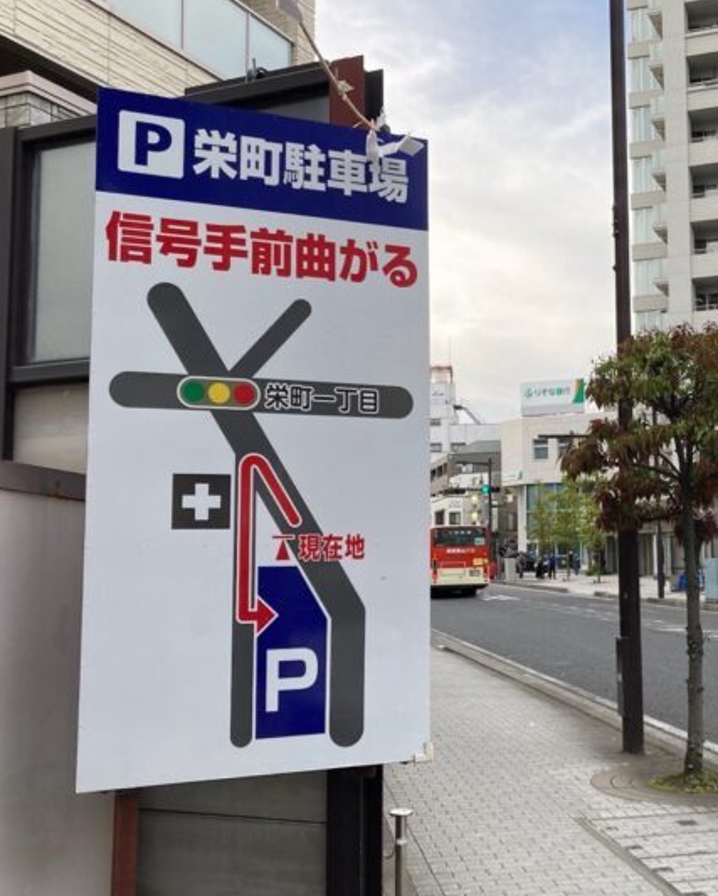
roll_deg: +0.2
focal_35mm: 41
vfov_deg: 44.8
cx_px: 580
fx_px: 1088
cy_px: 444
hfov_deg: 35.3
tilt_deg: +7.3
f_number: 1.8
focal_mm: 3.99
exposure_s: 1/369
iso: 20
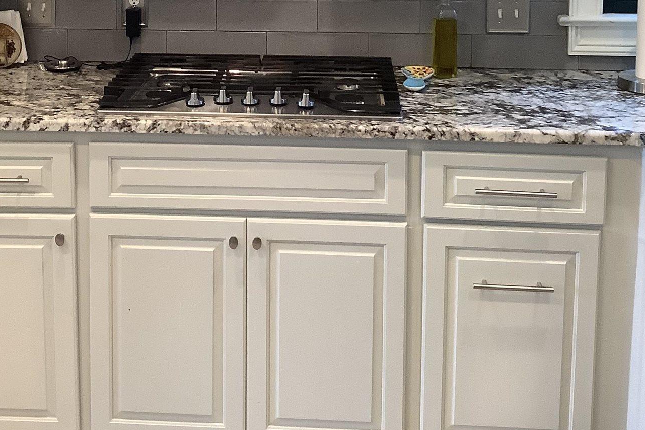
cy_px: -41
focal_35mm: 58
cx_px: 256
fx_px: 1039
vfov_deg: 22.1
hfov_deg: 34.4
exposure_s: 1/50
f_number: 2.4
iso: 160
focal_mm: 3.3
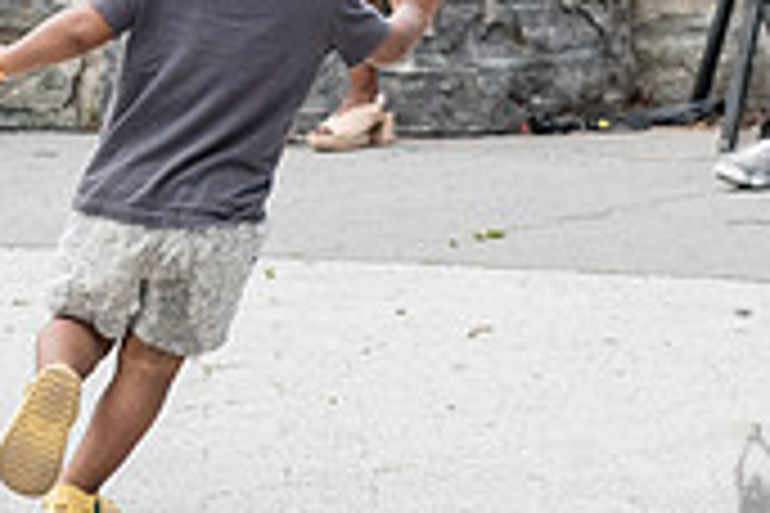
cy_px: 13
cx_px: 767
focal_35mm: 198
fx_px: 4235
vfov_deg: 6.9
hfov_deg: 10.3
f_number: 4.5
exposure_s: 1/1250
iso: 1000
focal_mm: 48
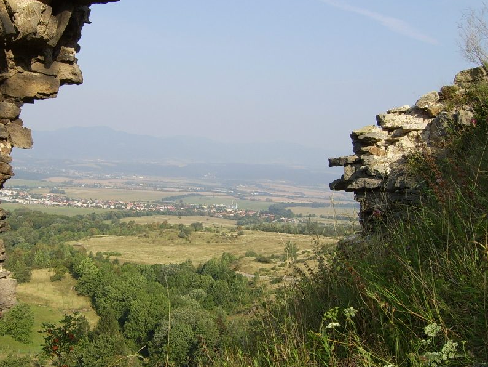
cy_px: 184
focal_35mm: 49
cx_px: 186
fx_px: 691
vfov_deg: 29.7
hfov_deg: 38.7
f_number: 6.4
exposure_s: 1/320
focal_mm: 7.8
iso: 50
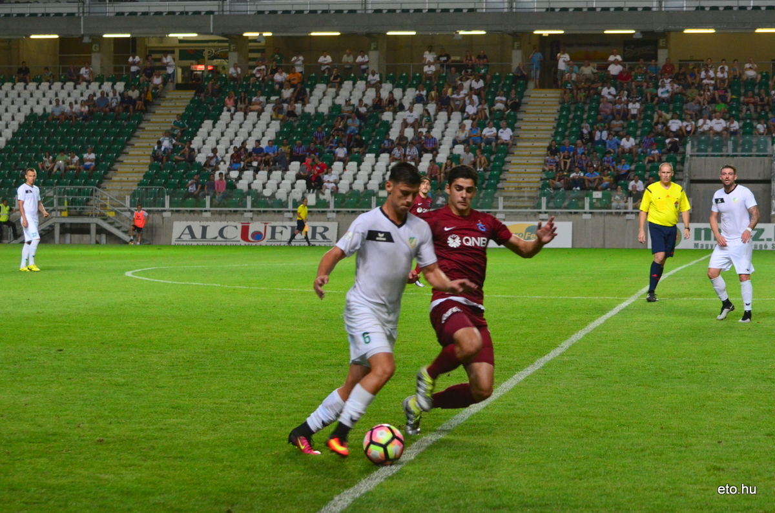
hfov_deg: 19.5
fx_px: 2256
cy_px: 256
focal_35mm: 105
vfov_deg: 13.0
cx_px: 388
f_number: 5
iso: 1800
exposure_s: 1/400
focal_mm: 70
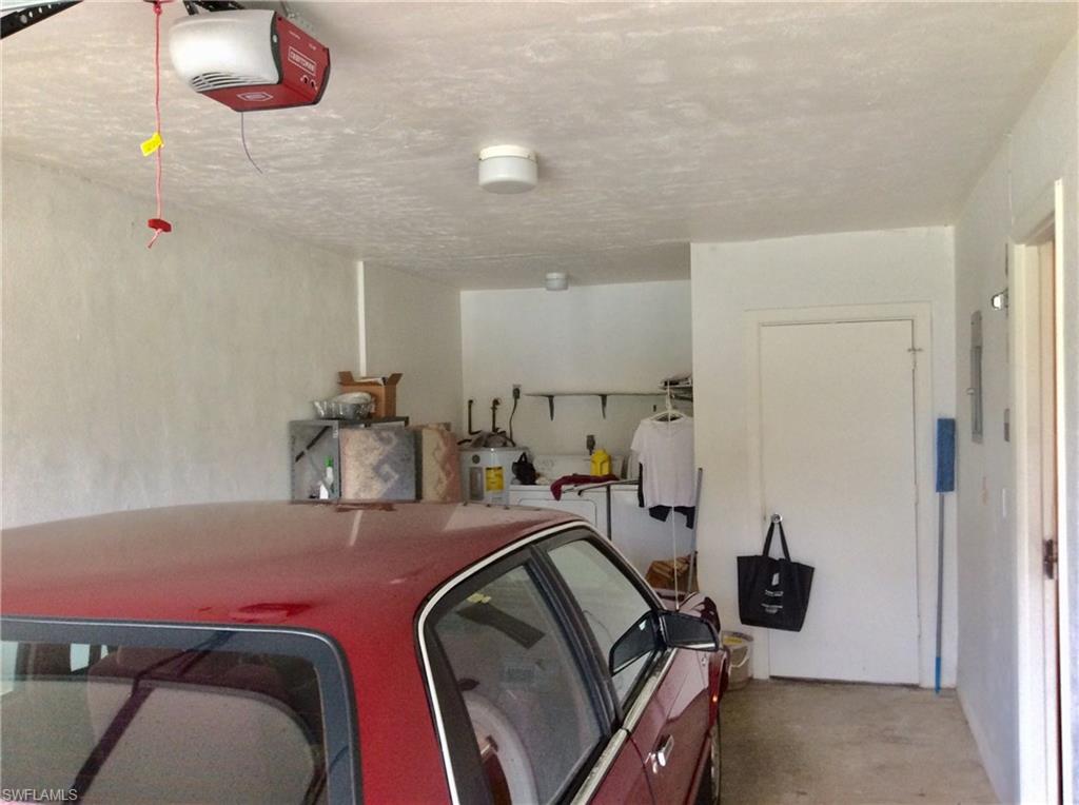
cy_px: 402
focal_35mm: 32
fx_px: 996
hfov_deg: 56.9
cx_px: 540
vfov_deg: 44.0
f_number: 2.4
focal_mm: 3.3
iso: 100
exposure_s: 1/24
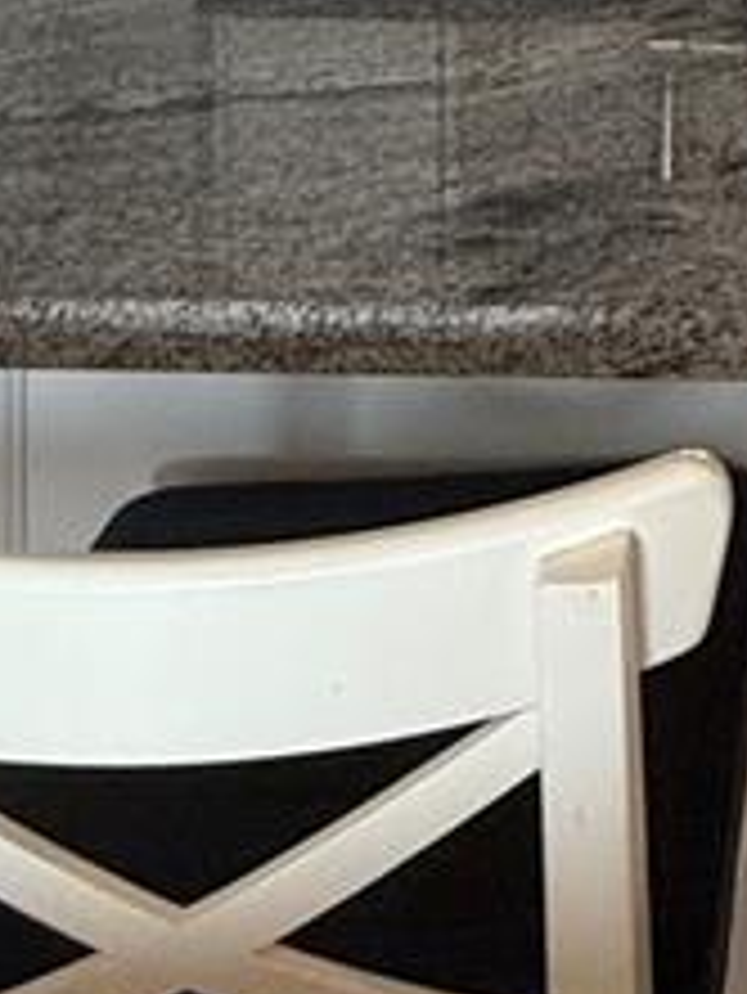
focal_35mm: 76
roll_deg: -0.2
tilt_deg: -1.8
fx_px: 2185
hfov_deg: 17.8
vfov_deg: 19.4
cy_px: -778
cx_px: 1040
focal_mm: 2.22
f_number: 2.2
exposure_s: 1/120
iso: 250
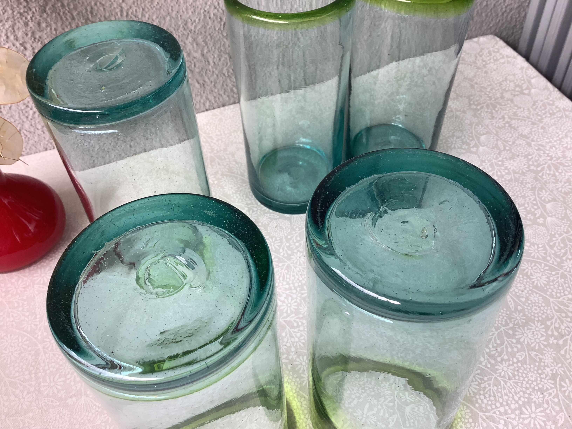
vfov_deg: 45.4
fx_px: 512
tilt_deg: -46.7
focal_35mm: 31
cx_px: 286
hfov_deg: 58.4
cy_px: 214
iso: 25
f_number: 2.4
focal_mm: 3.3
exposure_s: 1/100
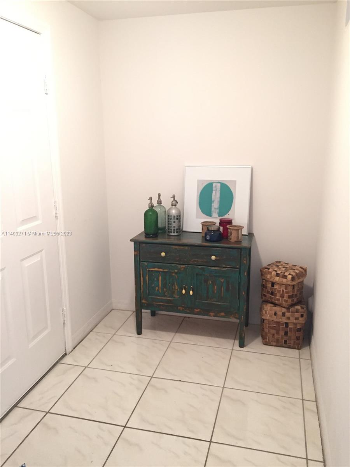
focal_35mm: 29
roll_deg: +1.0
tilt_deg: -14.9
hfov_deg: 48.2
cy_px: 234
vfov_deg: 61.7
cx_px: 175
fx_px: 391
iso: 250
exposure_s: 1/30
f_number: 2.2
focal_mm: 4.15
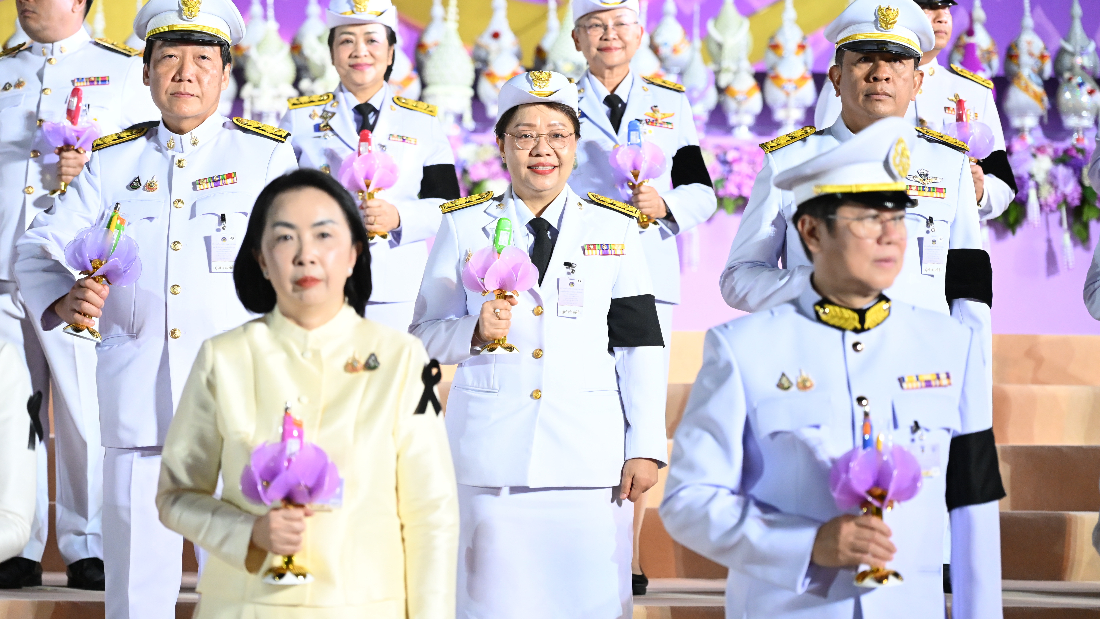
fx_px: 3675
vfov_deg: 9.6
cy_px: 274
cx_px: 550
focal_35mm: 126
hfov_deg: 17.0
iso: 6400
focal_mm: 120
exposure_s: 1/1000
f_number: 4
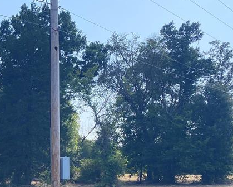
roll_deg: -1.9
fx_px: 427
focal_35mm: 62
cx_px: -15
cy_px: 166
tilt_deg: -0.6
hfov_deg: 28.1
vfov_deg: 24.0
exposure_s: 1/1412
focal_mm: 4.25
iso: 32
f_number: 1.8
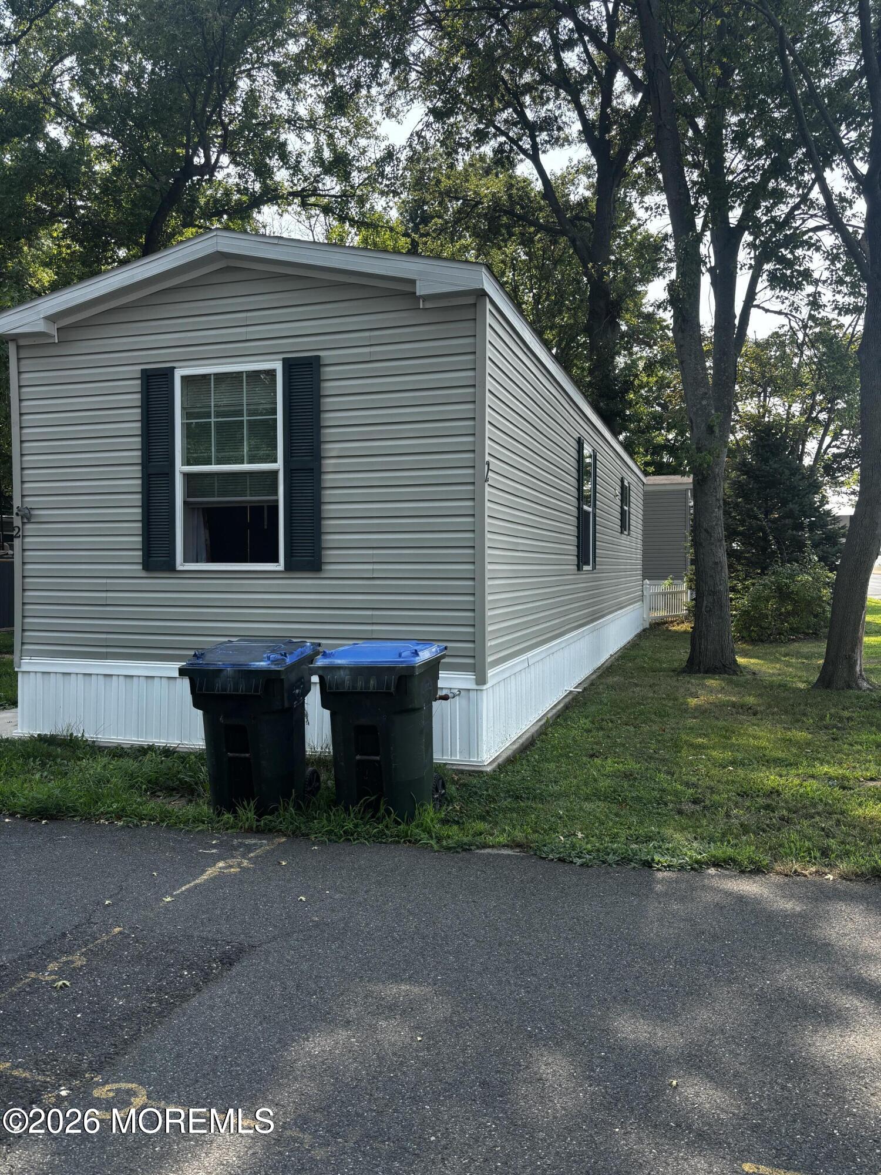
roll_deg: -0.5
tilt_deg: -1.5
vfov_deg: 67.3
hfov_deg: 53.1
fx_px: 882
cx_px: 440
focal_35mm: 26
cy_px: 588
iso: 50
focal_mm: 5.96
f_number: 1.6
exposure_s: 1/935
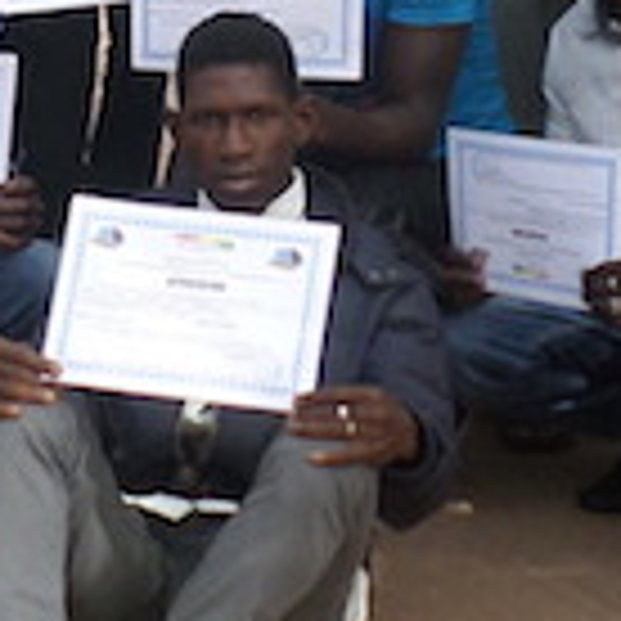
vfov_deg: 10.8
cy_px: -36
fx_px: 3247
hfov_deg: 10.9
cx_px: 166
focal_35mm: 160
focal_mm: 4.5
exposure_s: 1/750
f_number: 2.5
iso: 80
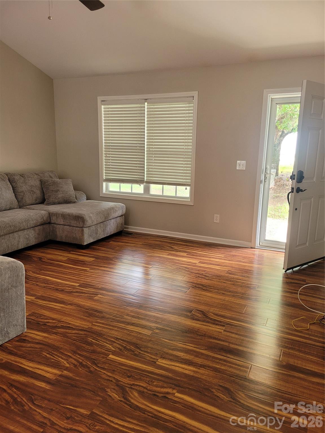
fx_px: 325
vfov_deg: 67.3
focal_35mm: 26
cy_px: 216
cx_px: 162
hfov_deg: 53.1
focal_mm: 5.4
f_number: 1.8
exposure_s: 1/60
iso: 200
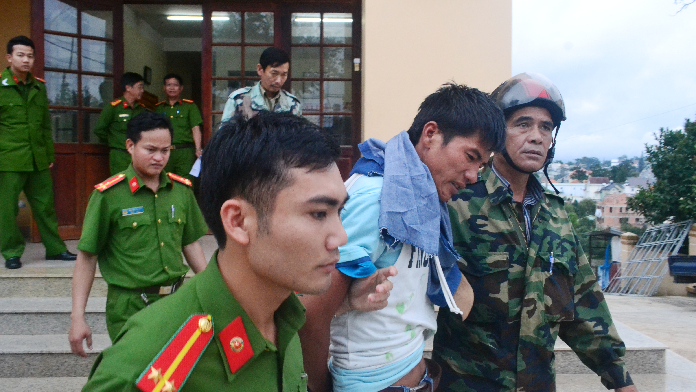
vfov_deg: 40.1
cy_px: 163
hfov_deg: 66.1
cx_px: 341
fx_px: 535
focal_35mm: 29
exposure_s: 1/160
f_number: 9
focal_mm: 18
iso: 3200
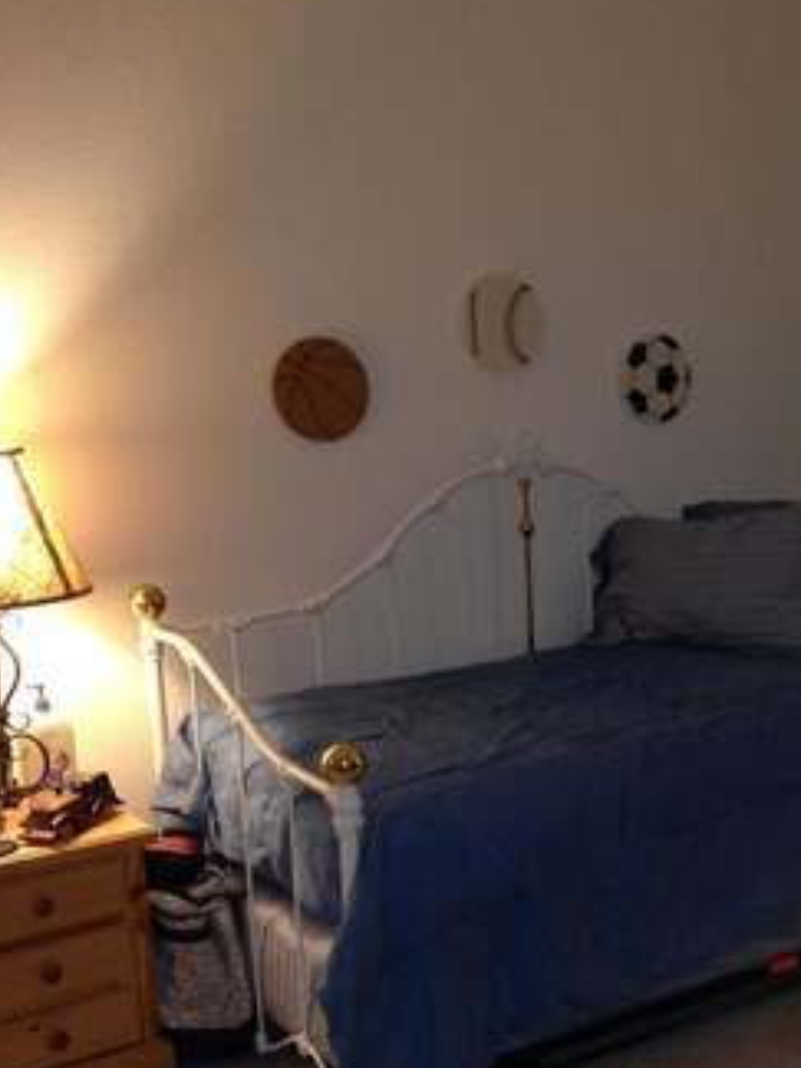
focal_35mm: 51
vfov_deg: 37.3
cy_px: 669
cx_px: 605
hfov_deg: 28.1
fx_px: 1573
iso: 250
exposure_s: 1/16
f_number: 2.4
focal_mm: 4.12
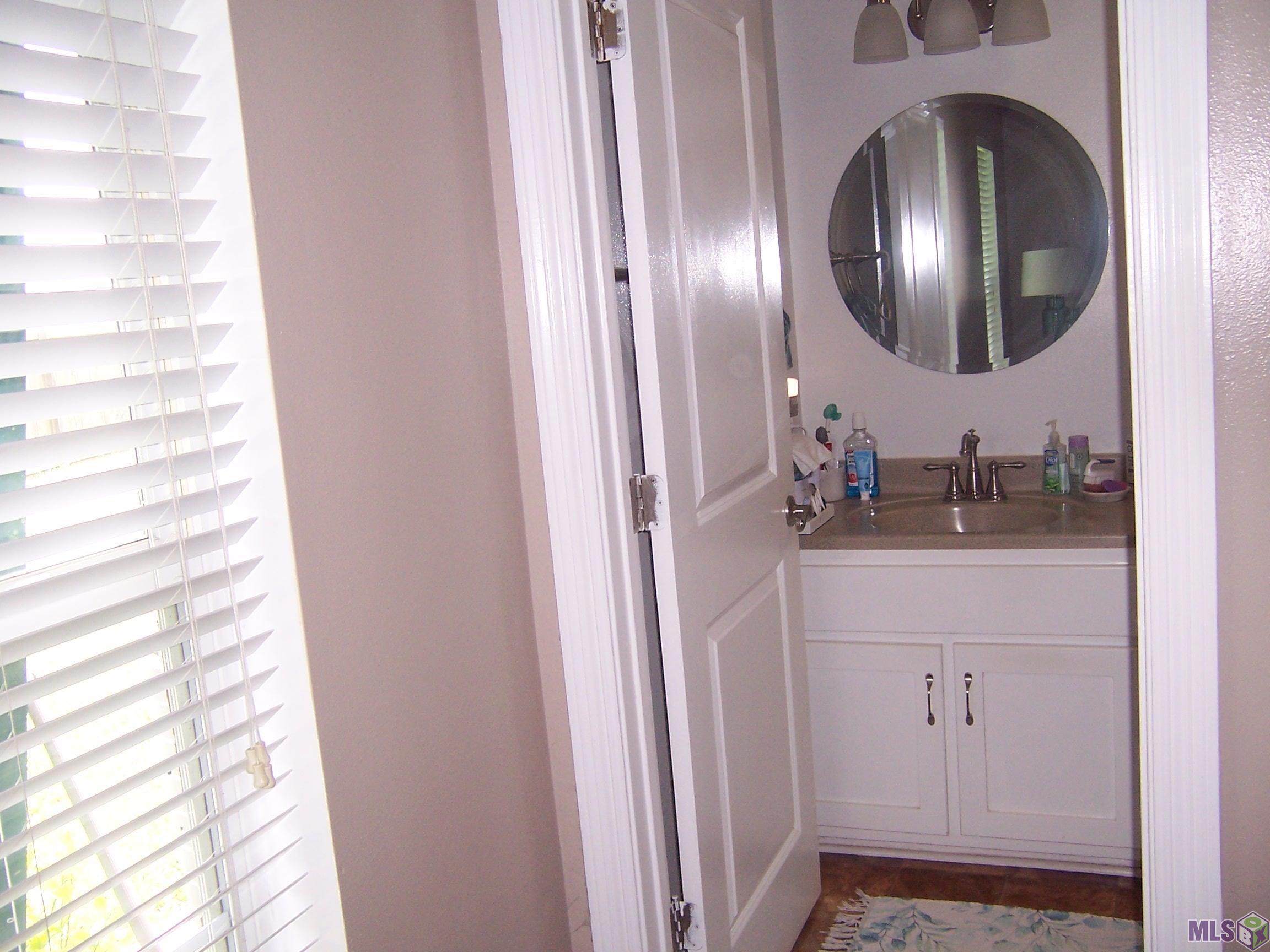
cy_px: 476
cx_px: 635
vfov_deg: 42.9
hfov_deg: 55.4
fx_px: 1211
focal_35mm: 33
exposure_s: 1/60
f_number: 2.8
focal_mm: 5.5
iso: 140
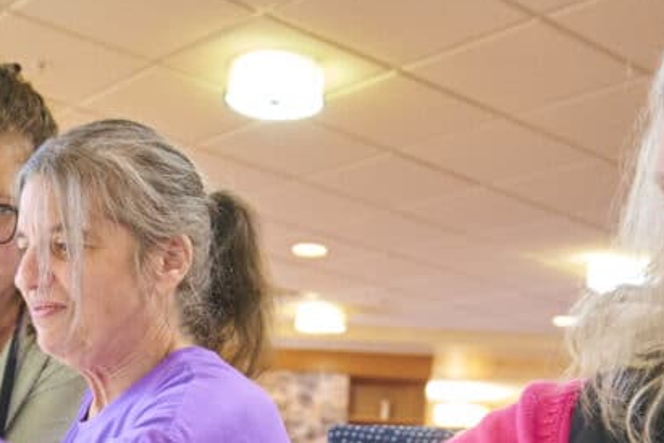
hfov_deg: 31.6
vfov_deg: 20.8
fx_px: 1162
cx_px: 208
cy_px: 456
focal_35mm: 63
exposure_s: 1/100
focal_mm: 27
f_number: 4
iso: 8000
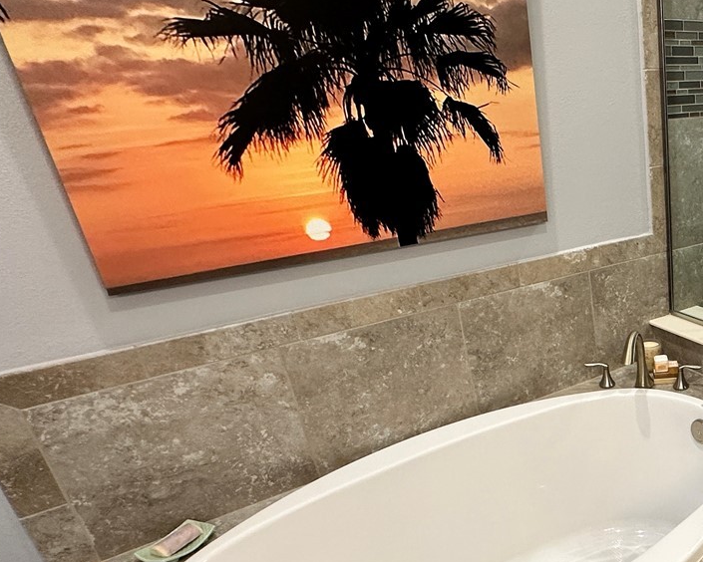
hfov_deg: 47.5
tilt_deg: -24.3
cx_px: 703
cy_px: 369
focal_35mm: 31
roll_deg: +1.2
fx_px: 645
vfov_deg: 46.5
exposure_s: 1/60
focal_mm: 2.22
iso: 160
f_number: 2.2
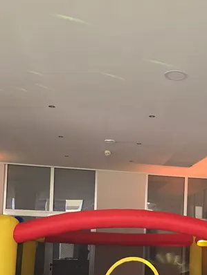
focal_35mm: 52
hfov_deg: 27.5
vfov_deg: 35.3
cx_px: 167
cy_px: 230
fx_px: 414
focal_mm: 6.25
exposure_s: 1/100
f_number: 1.7
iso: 80
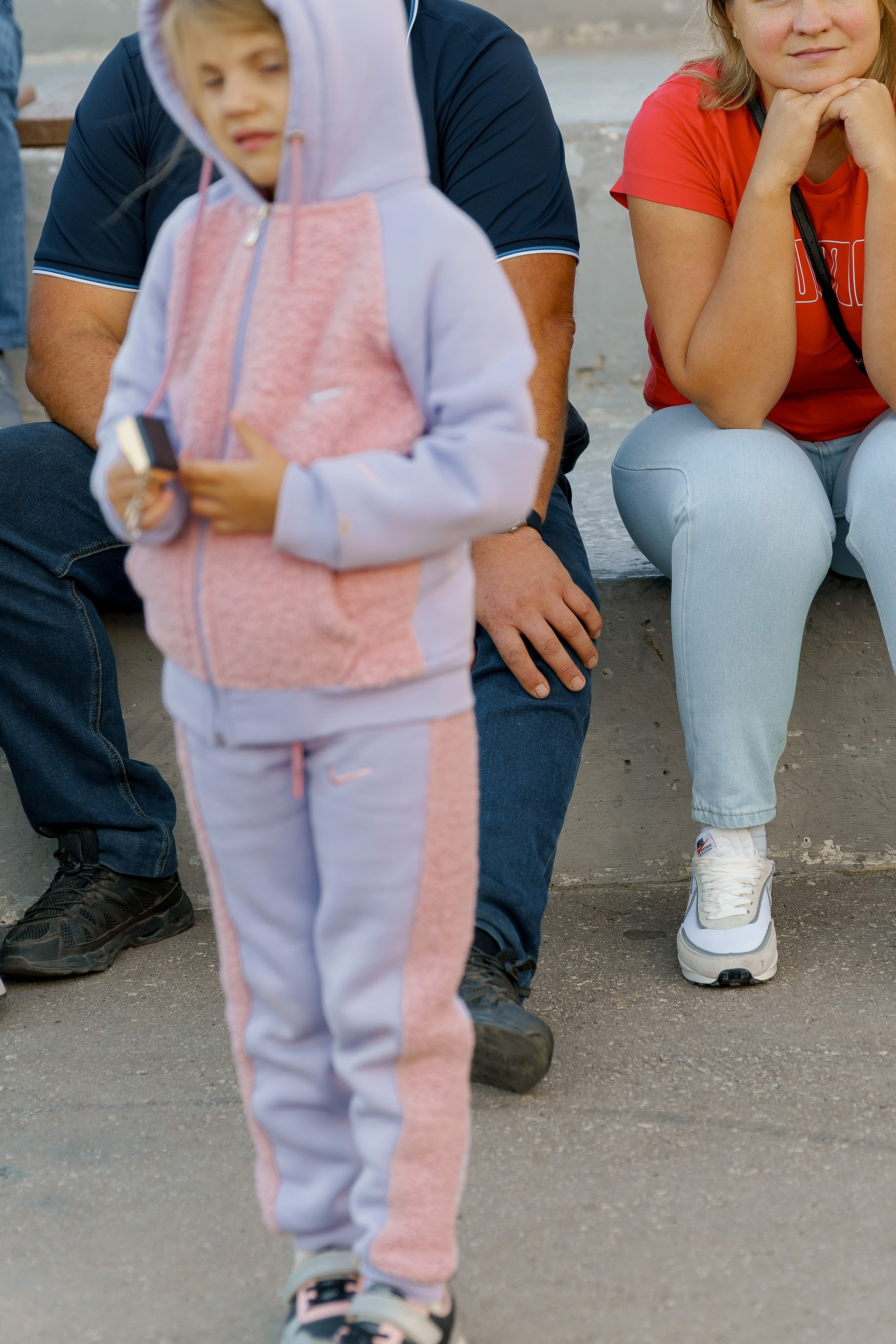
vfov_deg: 13.0
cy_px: 556
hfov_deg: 8.7
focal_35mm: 158
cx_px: 563
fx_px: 5897
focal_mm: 113
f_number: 3.5
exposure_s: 1/200
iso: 320
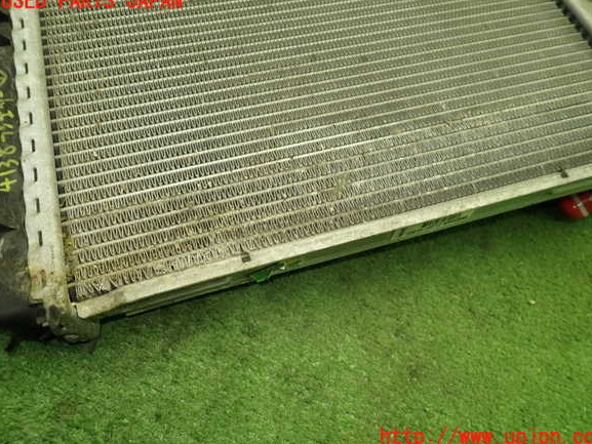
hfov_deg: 67.3
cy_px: 219
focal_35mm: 26
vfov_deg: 53.1
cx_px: 304
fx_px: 445
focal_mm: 4.5
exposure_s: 1/40
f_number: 2
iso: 200
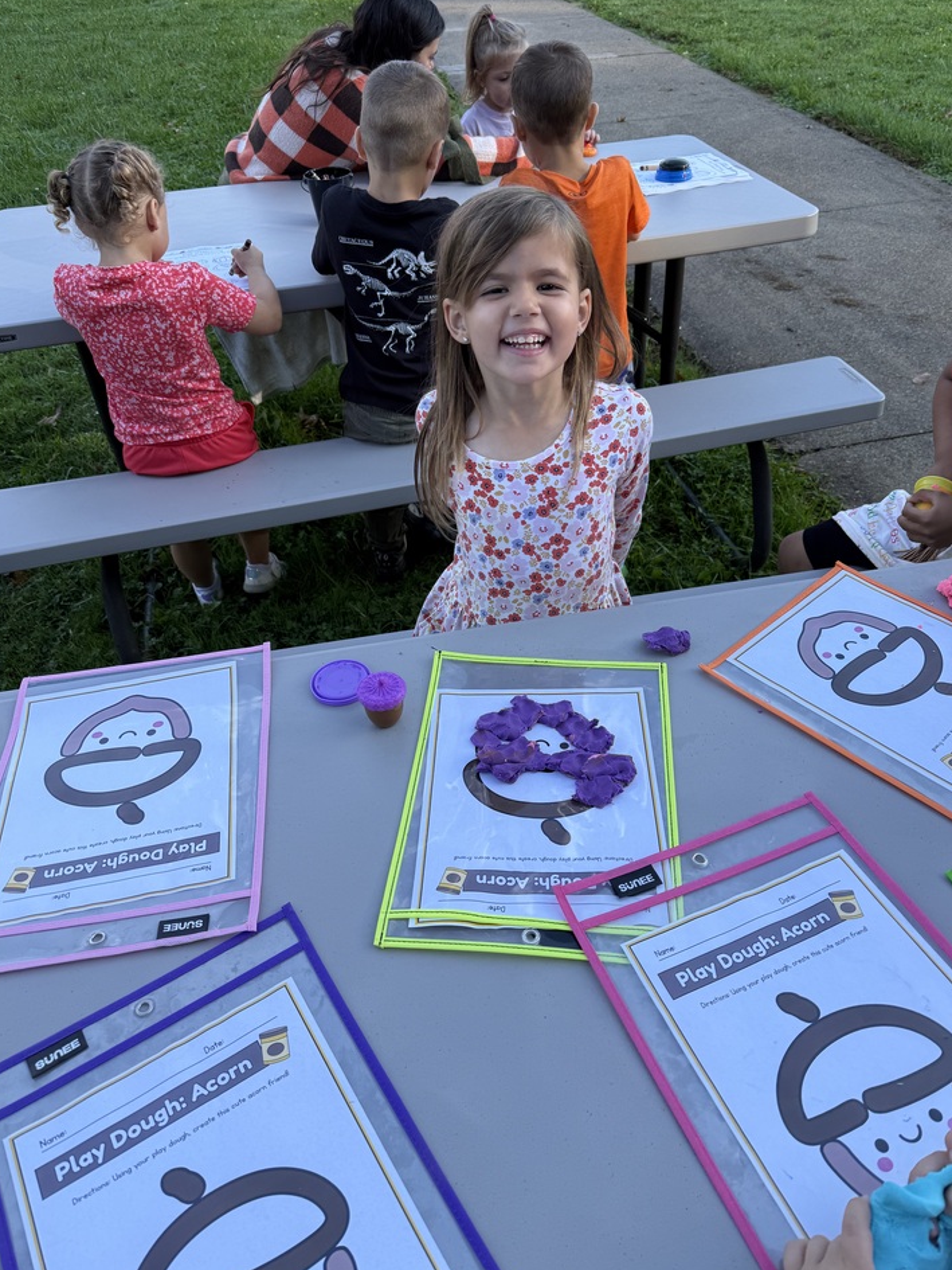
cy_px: 595
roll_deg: +3.5
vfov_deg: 67.2
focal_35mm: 26
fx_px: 953
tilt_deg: -38.9
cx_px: 501
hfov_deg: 53.0
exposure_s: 1/931
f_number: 1.78
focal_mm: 6.76
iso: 80
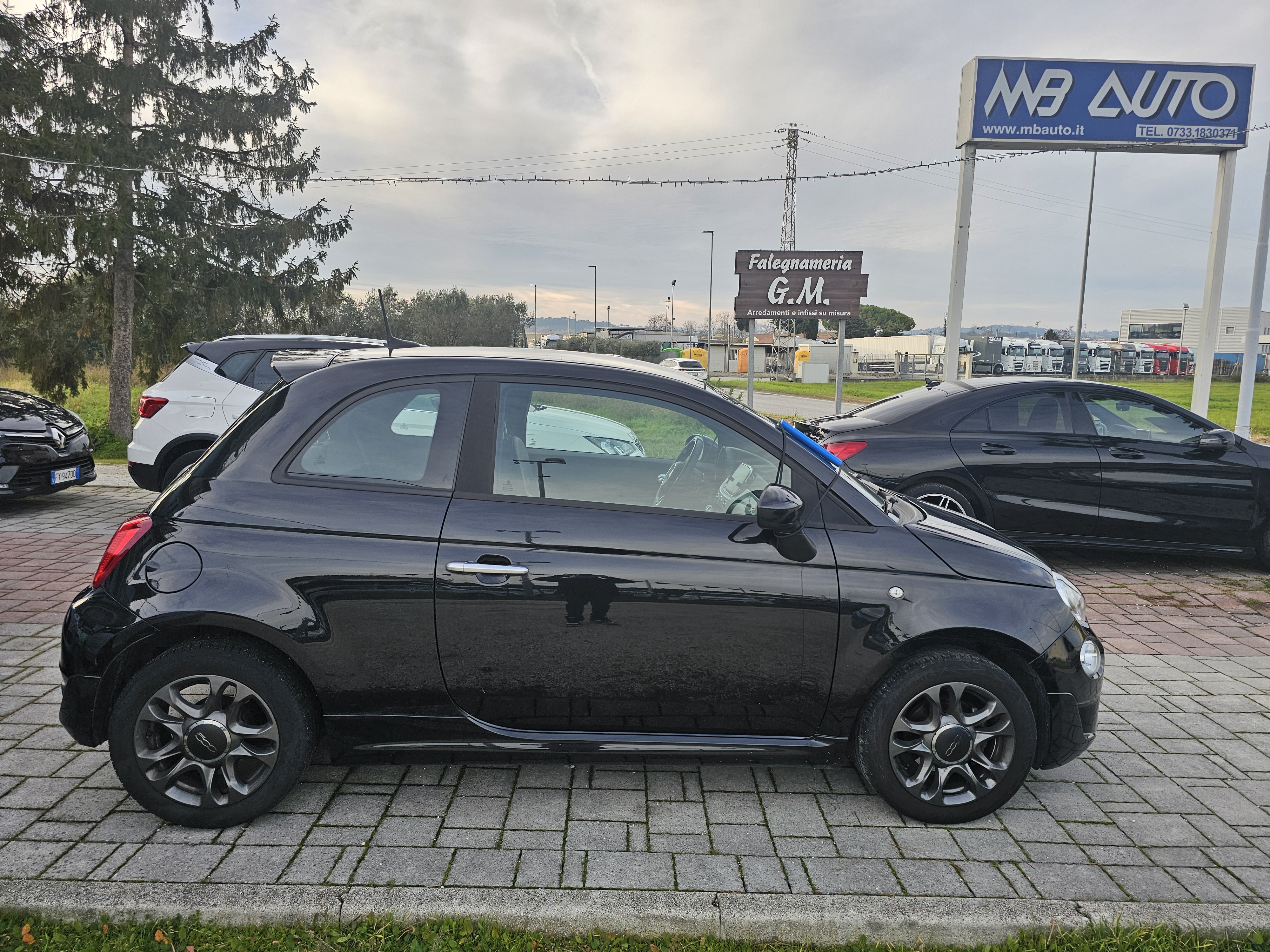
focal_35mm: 23
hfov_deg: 73.9
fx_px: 844
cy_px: 476
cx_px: 635
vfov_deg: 58.9
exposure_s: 1/214
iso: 20
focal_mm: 6.3
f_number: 1.7
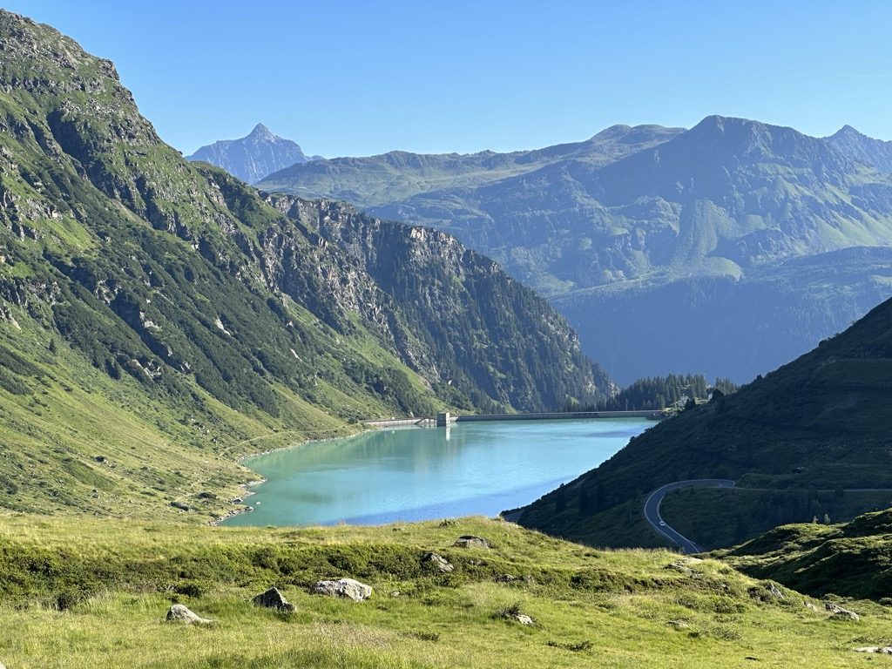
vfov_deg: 19.1
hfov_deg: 25.3
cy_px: 334
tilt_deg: -2.4
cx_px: 446
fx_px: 1984
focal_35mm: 77
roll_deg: +0.9
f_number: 2.8
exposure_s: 1/473
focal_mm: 9
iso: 32
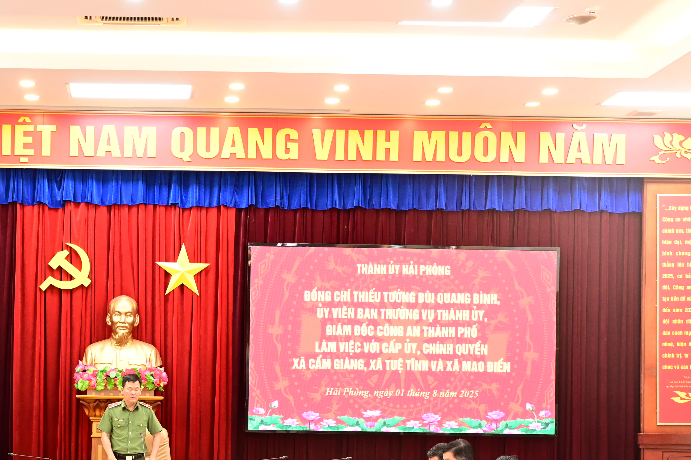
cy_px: 372
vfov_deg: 19.0
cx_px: 131
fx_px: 1362
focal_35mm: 71
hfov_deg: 27.8
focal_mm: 41
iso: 2500
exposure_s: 1/100
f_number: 4.5
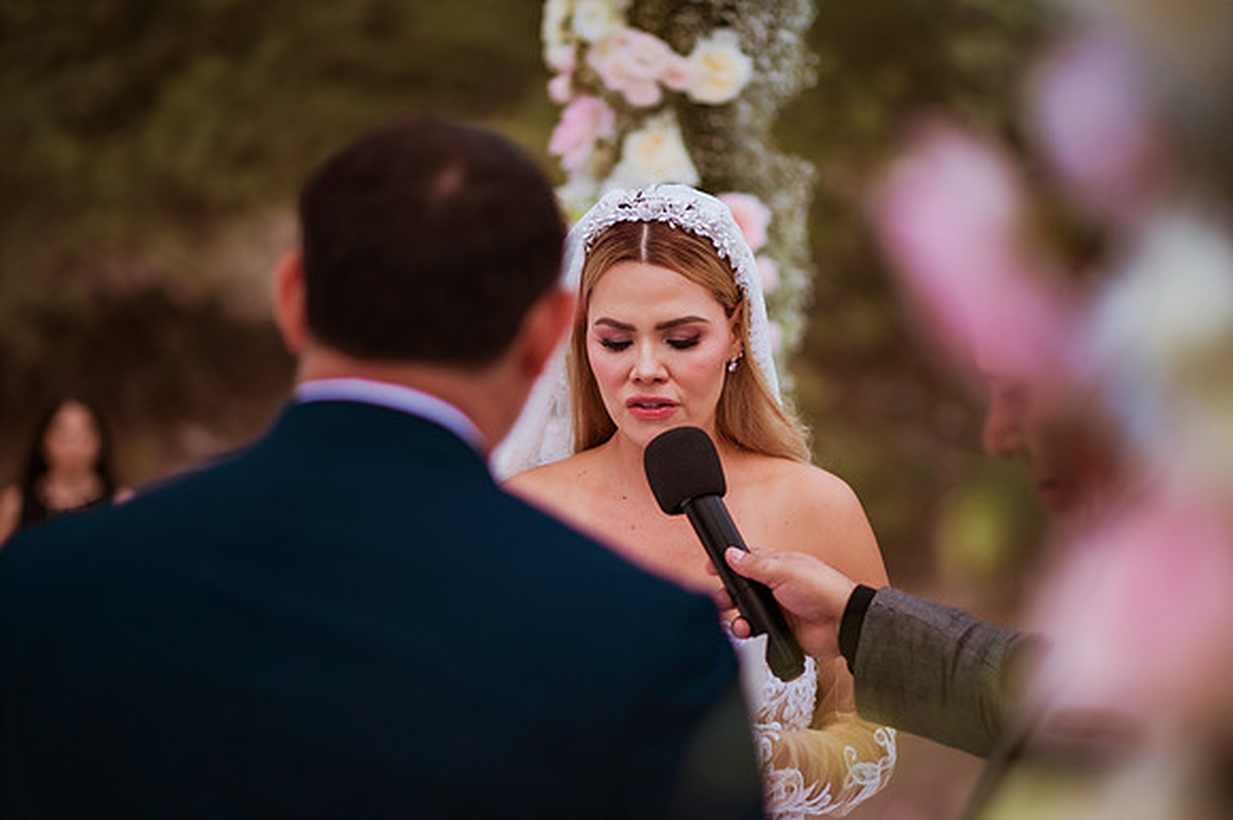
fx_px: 2909
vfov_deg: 16.1
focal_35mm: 85
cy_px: 410
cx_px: 616
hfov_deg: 23.9
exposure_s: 1/2000
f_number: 1.8
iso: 800
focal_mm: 85
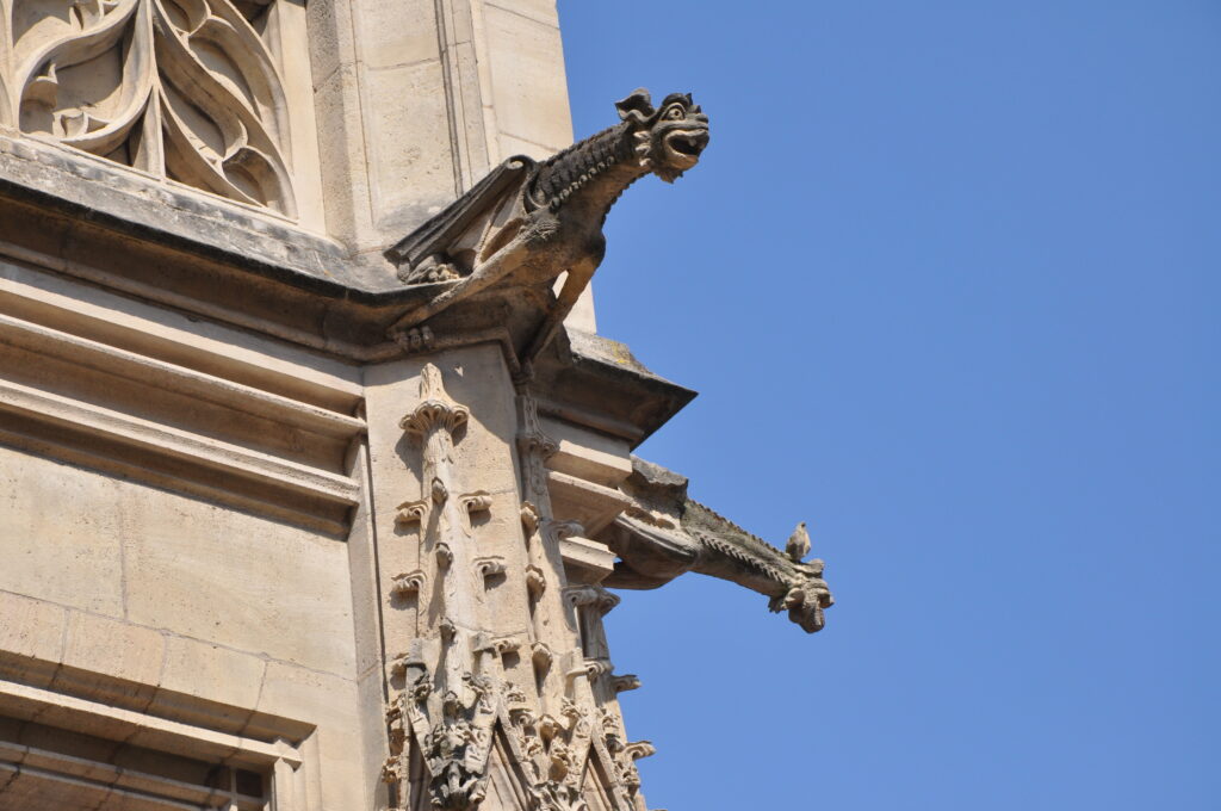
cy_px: 406
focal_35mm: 158
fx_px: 5335
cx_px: 610
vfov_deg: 8.7
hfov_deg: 13.1
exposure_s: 1/500
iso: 320
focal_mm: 105
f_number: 11
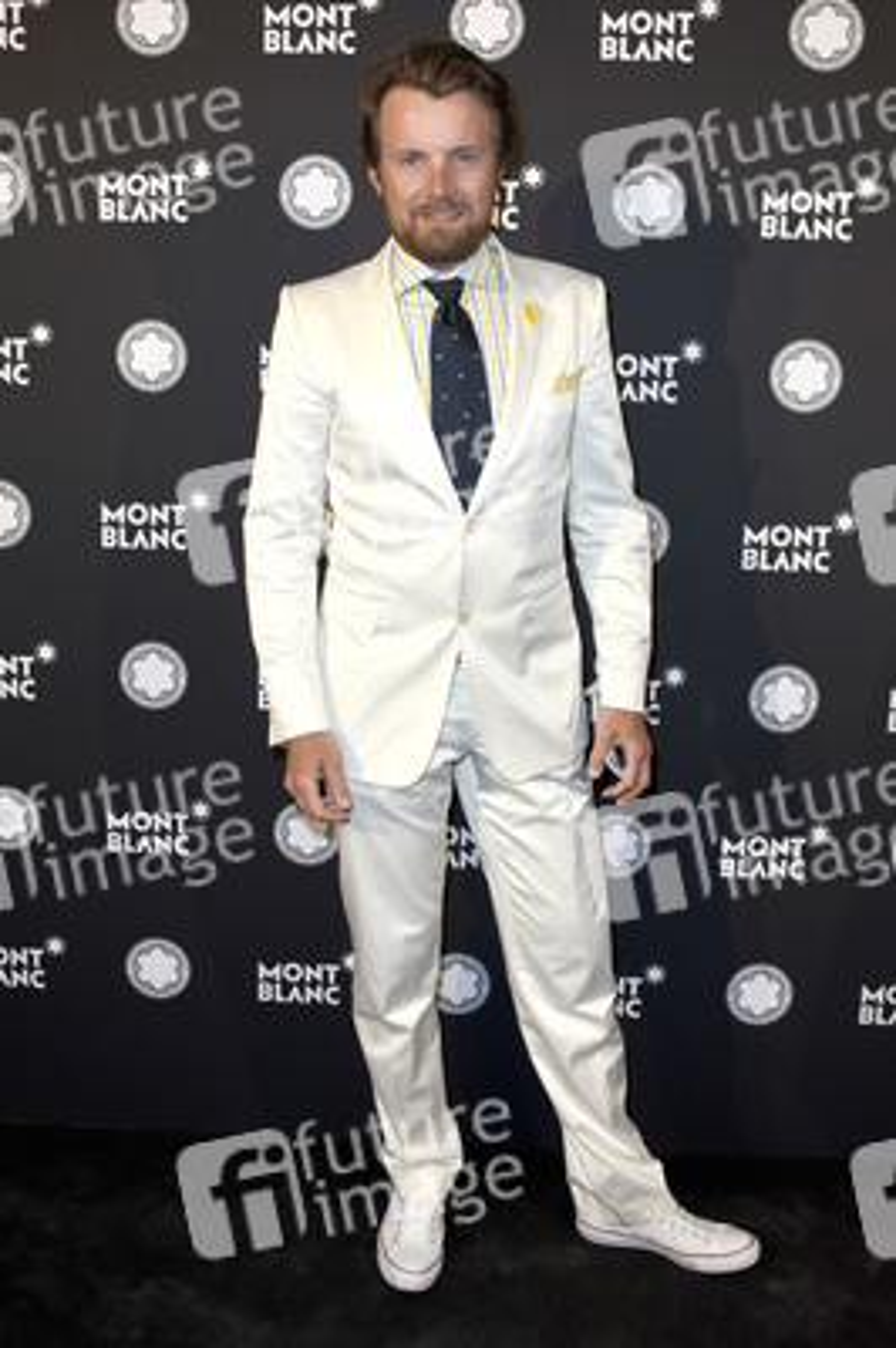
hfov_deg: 43.5
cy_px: 674
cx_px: 448
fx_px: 1122
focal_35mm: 30
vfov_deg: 62.0
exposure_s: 1/125
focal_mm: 20
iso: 500
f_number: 6.3
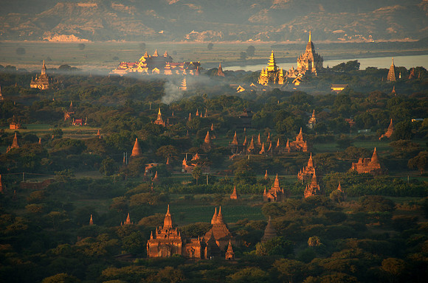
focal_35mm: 300
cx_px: 214
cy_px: 142
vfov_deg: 4.6
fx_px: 3559
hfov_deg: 6.9
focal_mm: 200
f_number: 5.6
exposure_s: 1/50
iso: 100
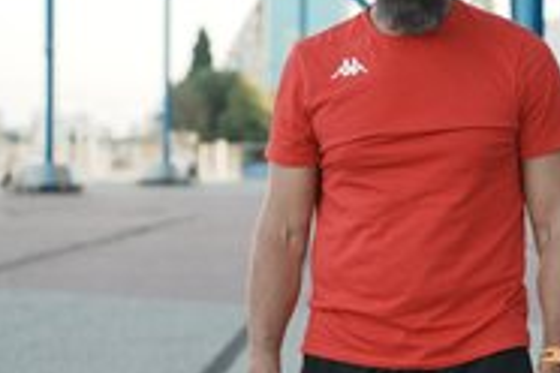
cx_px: 400
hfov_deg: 13.4
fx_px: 2380
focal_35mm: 153
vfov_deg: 9.0
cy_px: 113
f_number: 3.5
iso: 400
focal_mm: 71
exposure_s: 1/640
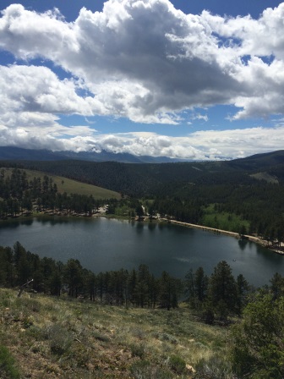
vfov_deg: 60.0
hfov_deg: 46.8
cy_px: 190
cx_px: 142
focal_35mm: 30
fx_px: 328
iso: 40
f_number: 2.2
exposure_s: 1/5128
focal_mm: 4.12
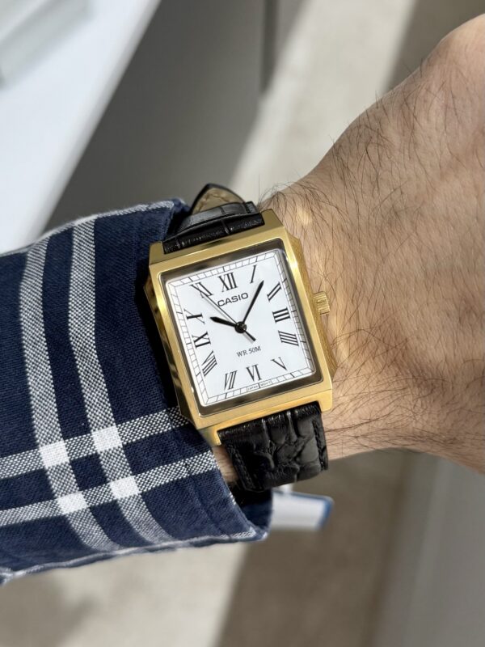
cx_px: 242
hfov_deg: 56.8
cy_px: 324
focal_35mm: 24
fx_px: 448
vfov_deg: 71.6
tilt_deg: -63.3
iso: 125
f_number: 1.78
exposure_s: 1/50
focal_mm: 6.76
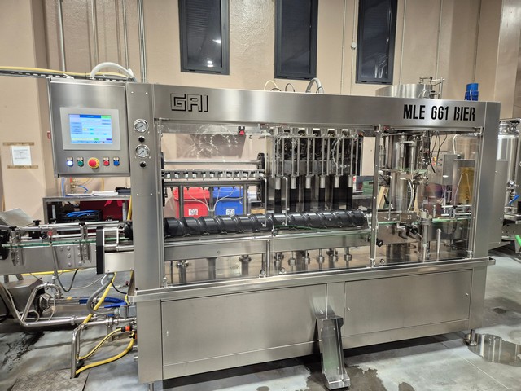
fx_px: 346
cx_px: 260
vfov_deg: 58.9
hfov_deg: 73.9
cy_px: 196
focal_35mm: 23
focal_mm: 5.4
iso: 320
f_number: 1.8
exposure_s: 1/100
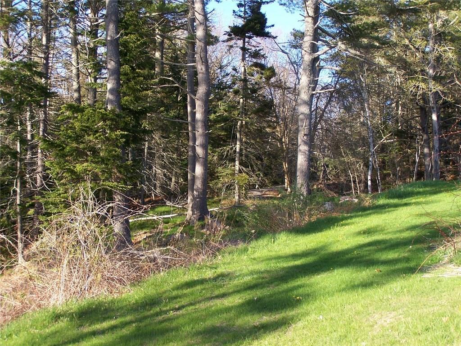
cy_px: 173
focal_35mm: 59
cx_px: 230
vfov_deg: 24.8
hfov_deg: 32.7
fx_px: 786
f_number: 3.1
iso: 80
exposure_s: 1/200
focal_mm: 9.8
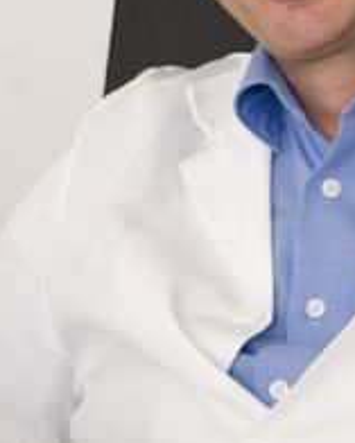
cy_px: -32
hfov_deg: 3.2
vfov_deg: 3.9
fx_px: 6417
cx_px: 329
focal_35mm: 489
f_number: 6
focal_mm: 200
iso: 640
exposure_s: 1/60
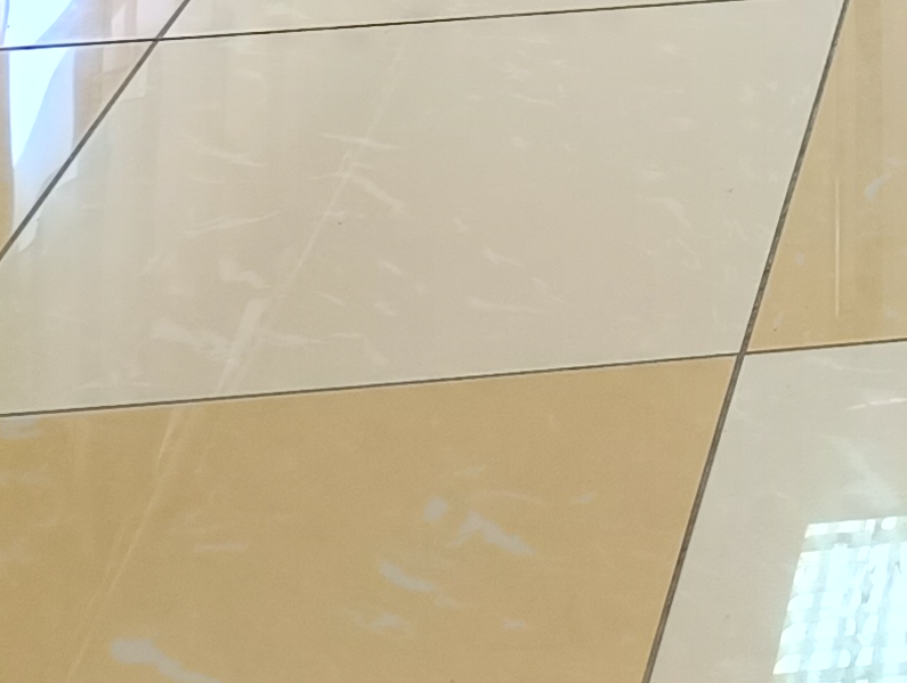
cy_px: -1044
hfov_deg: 14.0
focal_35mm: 118
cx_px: 1812
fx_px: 3097
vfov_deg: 10.5
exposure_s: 1/50
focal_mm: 6.06
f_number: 1.69
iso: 500
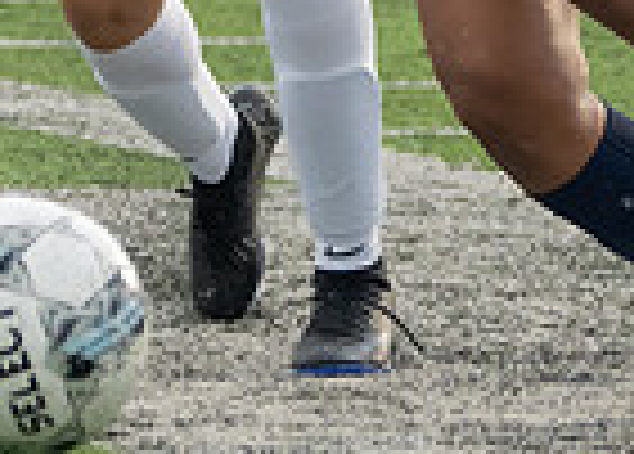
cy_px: -391
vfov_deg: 1.5
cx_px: 364
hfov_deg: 2.1
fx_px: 17519
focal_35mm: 972
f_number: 5.6
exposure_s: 1/1250
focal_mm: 185
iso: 2500
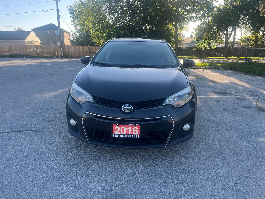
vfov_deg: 53.1
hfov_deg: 67.3
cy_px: 100
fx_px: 199
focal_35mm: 26
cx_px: 132
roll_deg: +0.2
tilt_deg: -15.2
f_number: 1.6
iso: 50
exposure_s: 1/477
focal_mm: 5.1
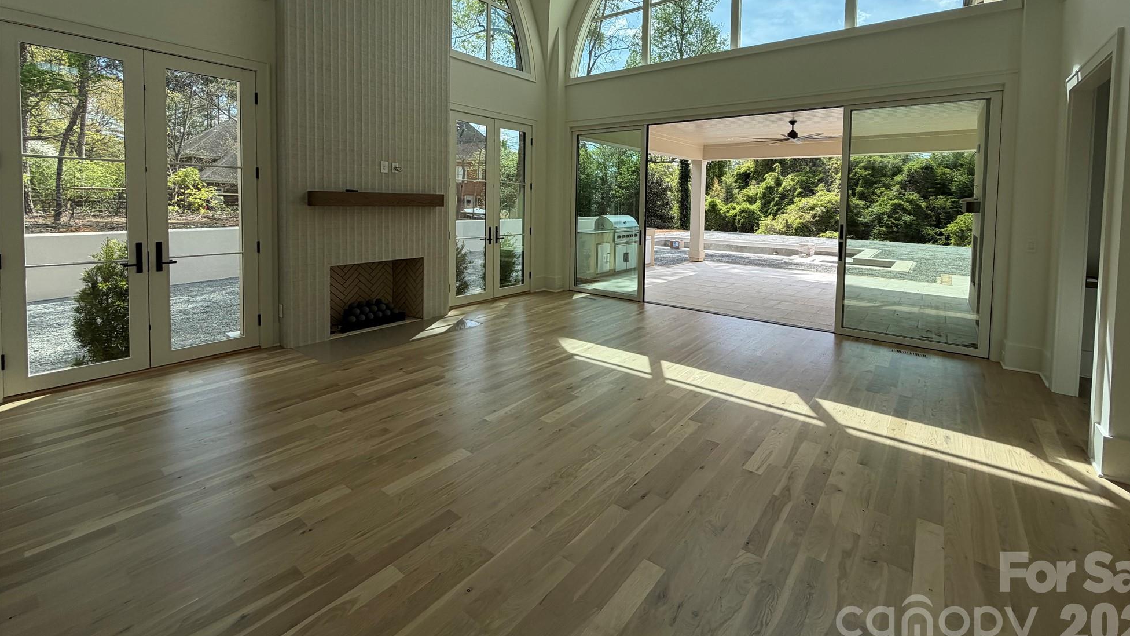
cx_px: 592
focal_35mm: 16
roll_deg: -0.2
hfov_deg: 99.3
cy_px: 221
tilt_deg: -3.8
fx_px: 479
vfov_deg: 65.6
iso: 40
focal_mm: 2.22
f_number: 2.2
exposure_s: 1/502
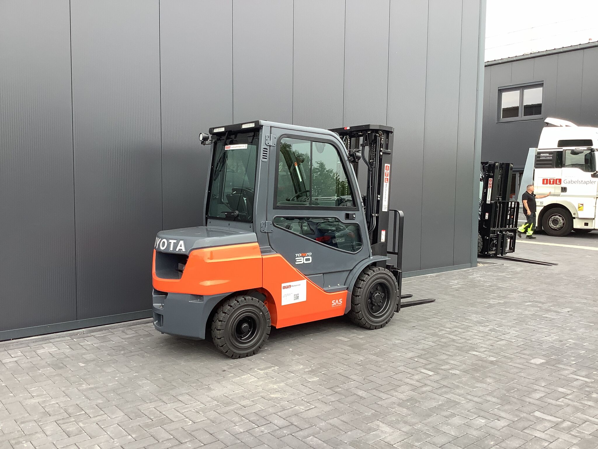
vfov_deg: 45.4
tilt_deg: -4.3
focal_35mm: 31
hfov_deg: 58.4
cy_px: 224
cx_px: 299
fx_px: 536
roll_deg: -0.5
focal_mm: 3.3
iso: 40
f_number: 2.4
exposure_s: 1/120
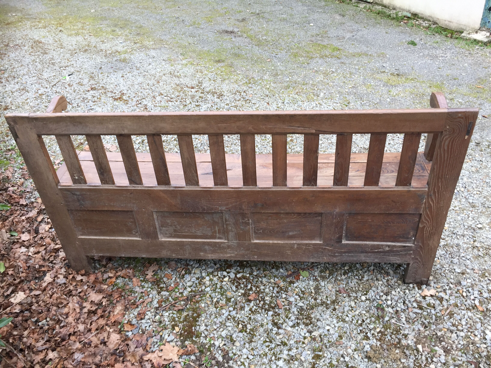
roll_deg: +4.2
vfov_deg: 48.2
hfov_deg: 61.7
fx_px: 411
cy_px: 184
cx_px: 246
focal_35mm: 29
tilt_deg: -34.2
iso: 40
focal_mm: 4.15
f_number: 2.2
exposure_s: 1/100
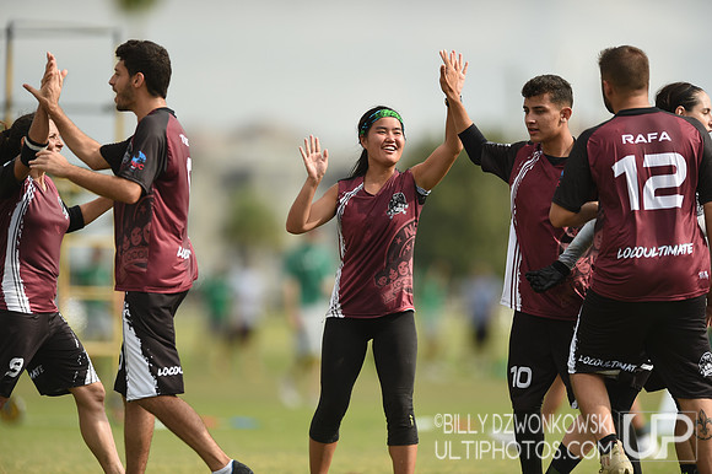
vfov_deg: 3.4
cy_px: 237
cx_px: 356
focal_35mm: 400
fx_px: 7906
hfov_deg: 5.2
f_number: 2.8
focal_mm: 400
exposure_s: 1/2500
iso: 160
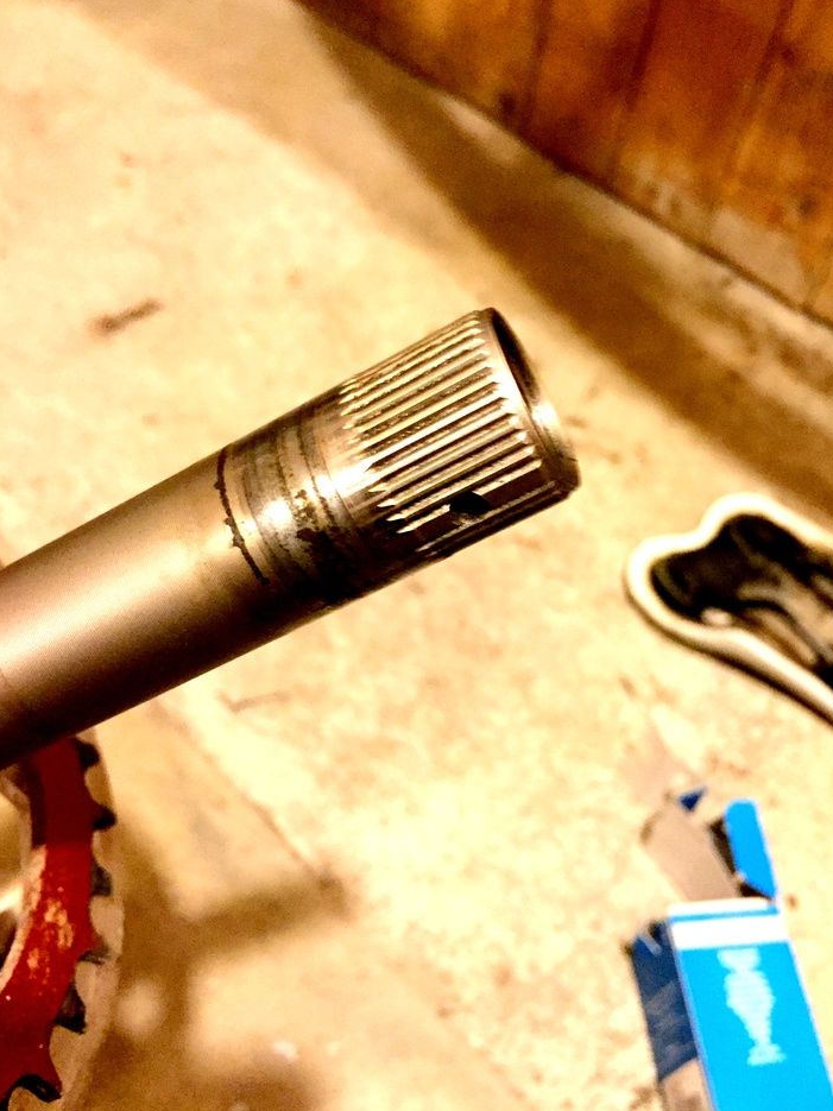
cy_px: 552
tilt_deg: -52.2
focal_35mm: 30
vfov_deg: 60.0
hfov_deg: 46.8
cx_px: 420
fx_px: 963
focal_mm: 4.15
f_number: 2.2
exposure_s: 1/17
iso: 500
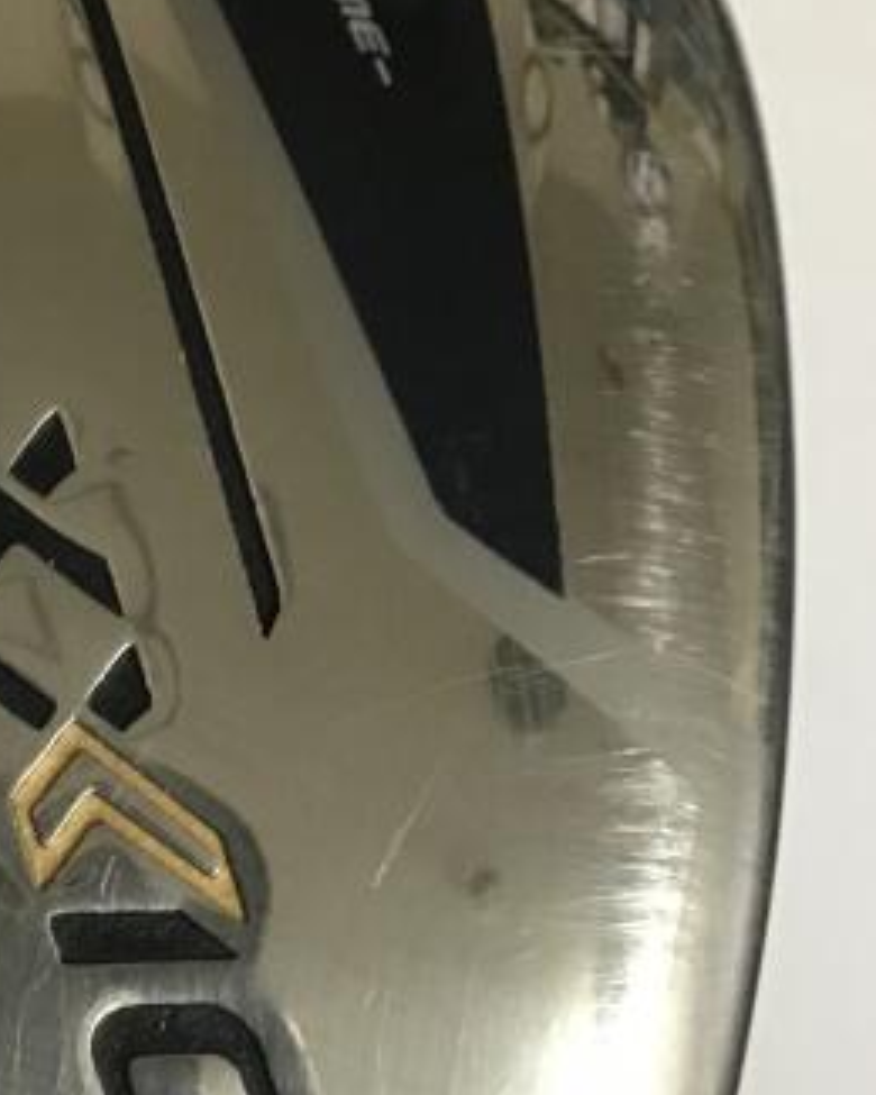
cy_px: 640
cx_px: 212
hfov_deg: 22.6
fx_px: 2171
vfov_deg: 28.3
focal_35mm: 67
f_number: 2.4
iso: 200
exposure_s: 1/33
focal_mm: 3.3
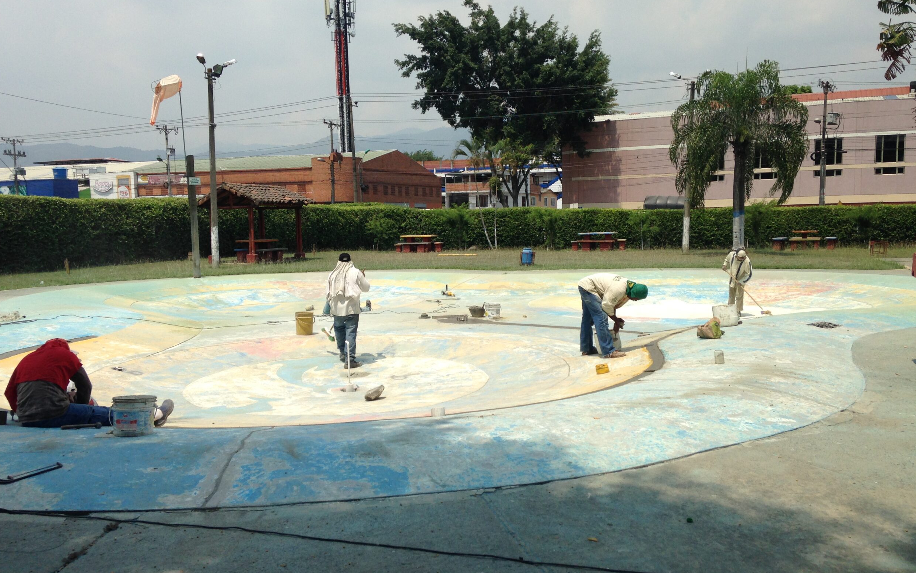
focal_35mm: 36
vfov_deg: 35.3
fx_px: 899
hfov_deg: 54.0
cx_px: 455
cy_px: 303
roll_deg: +1.9
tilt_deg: -7.1
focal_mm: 4.12
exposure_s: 1/2584
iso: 50
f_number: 2.4
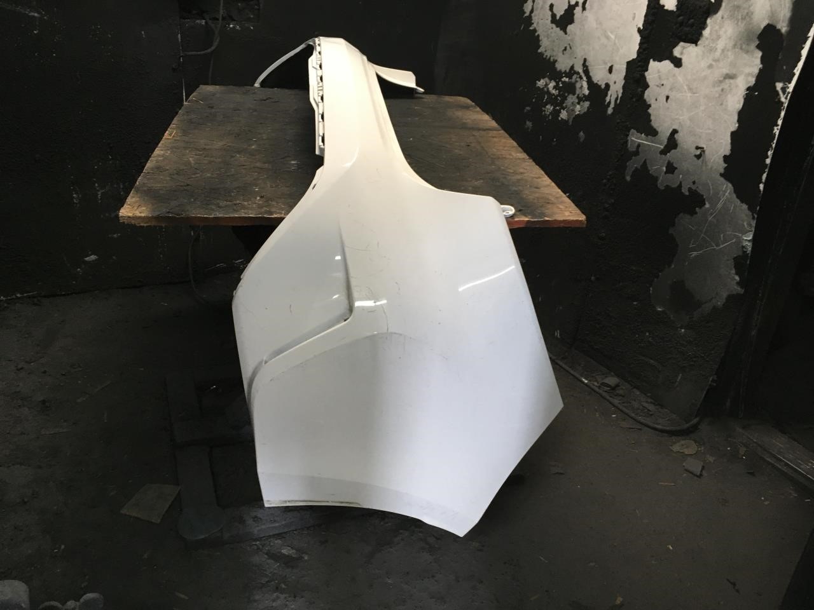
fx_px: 682
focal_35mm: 29
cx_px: 407
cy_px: 305
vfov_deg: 48.2
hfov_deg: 61.7
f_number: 2.2
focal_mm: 4.15
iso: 100
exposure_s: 1/30
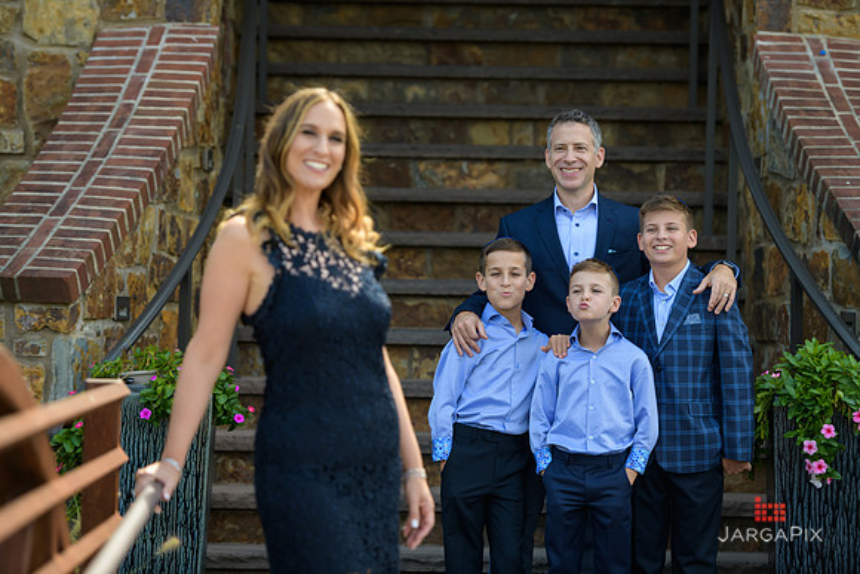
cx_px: 430
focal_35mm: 135
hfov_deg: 15.2
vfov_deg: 10.2
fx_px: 3226
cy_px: 287
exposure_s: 1/640
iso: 200
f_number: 3.2
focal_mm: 135
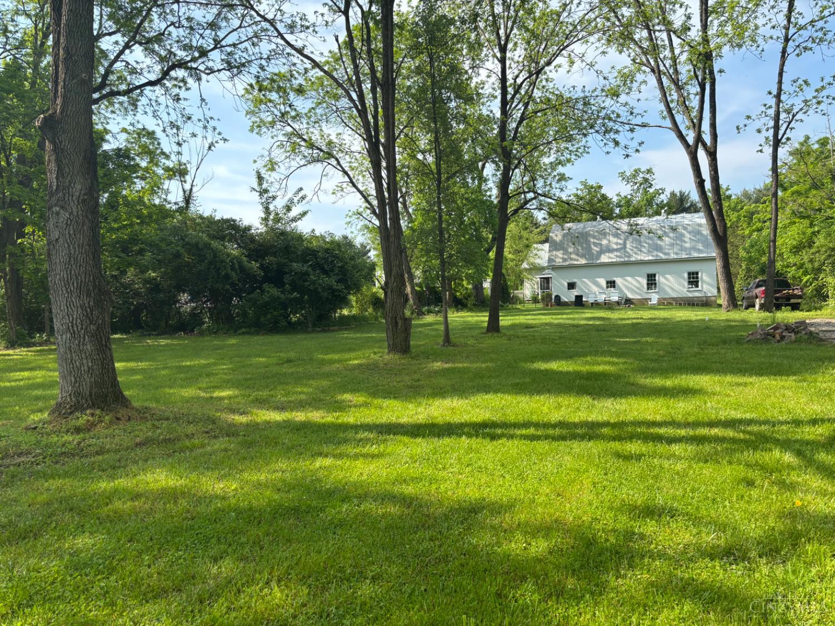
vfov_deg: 53.1
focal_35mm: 26
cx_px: 418
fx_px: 627
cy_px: 313
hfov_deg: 67.3
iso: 50
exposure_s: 1/1522
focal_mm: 5.96
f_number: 1.6
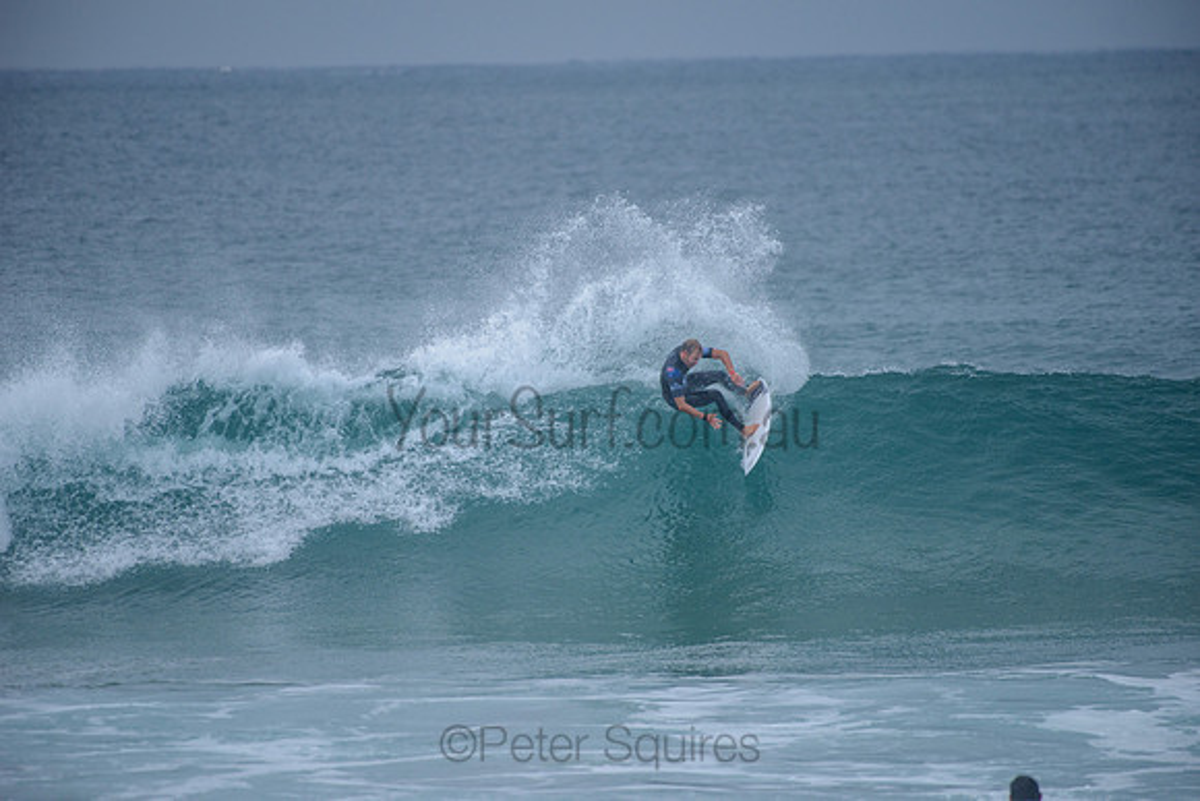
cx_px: 600
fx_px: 16670
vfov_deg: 2.8
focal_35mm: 500
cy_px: 400
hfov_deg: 4.1
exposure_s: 1/2000
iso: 400
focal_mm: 500
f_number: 5.6
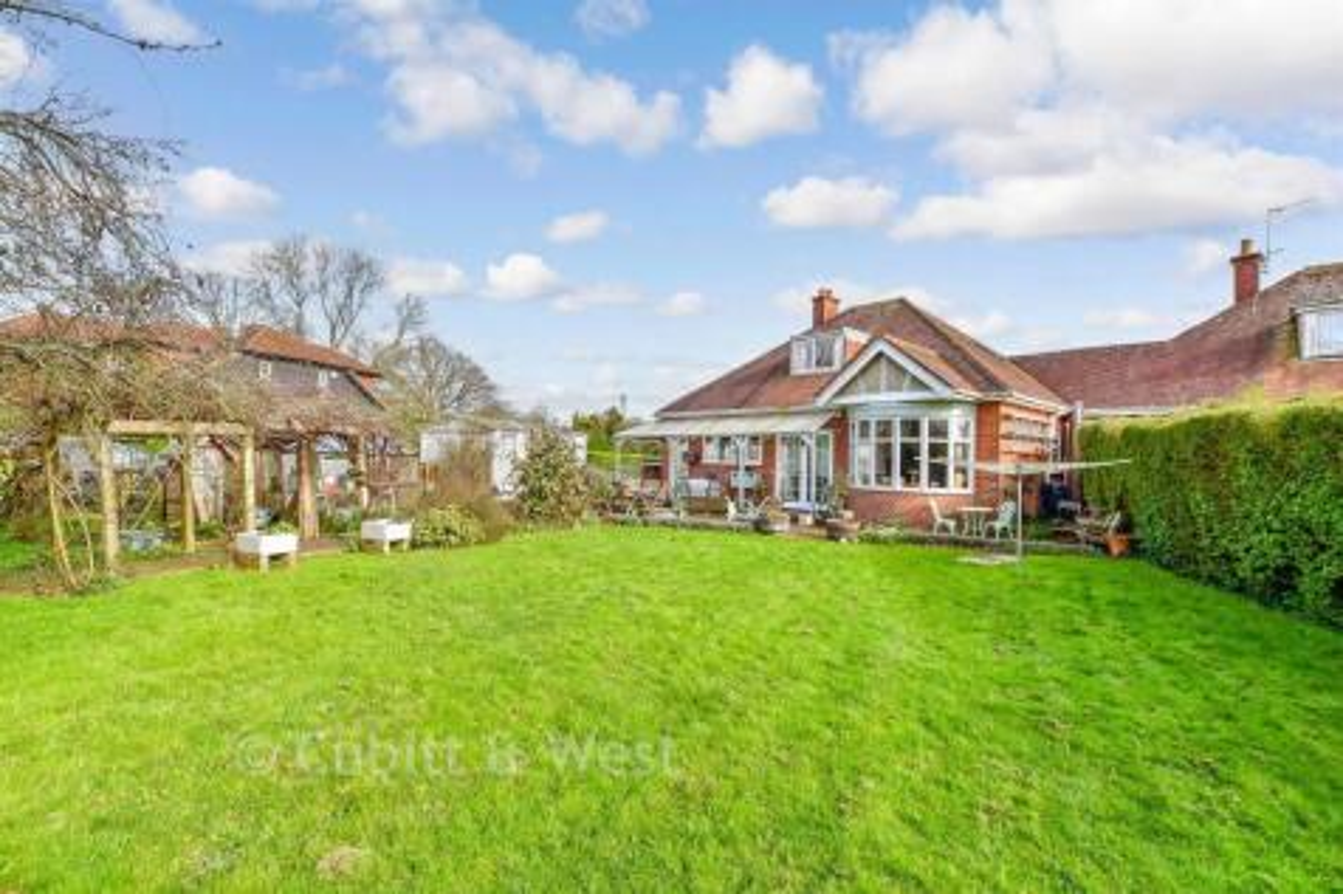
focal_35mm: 15
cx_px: 672
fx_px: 559
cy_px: 447
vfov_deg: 77.3
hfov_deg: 100.4
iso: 400
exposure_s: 1/250
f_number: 8
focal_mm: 10
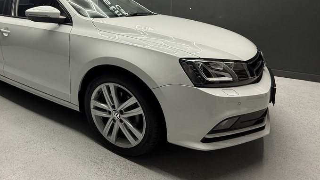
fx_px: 195
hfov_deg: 77.1
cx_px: 117
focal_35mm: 23
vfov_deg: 47.6
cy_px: 45
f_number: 2.2
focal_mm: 2.22
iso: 125
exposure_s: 1/99
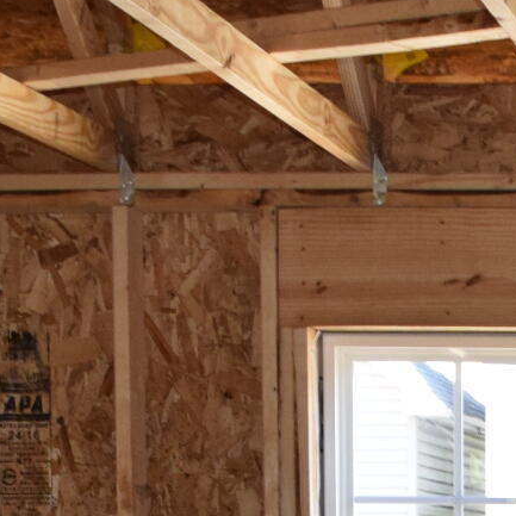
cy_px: 993
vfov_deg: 10.2
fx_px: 2681
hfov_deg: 10.5
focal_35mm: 159
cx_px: 870
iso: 800
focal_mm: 18
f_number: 5.6
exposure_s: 1/125
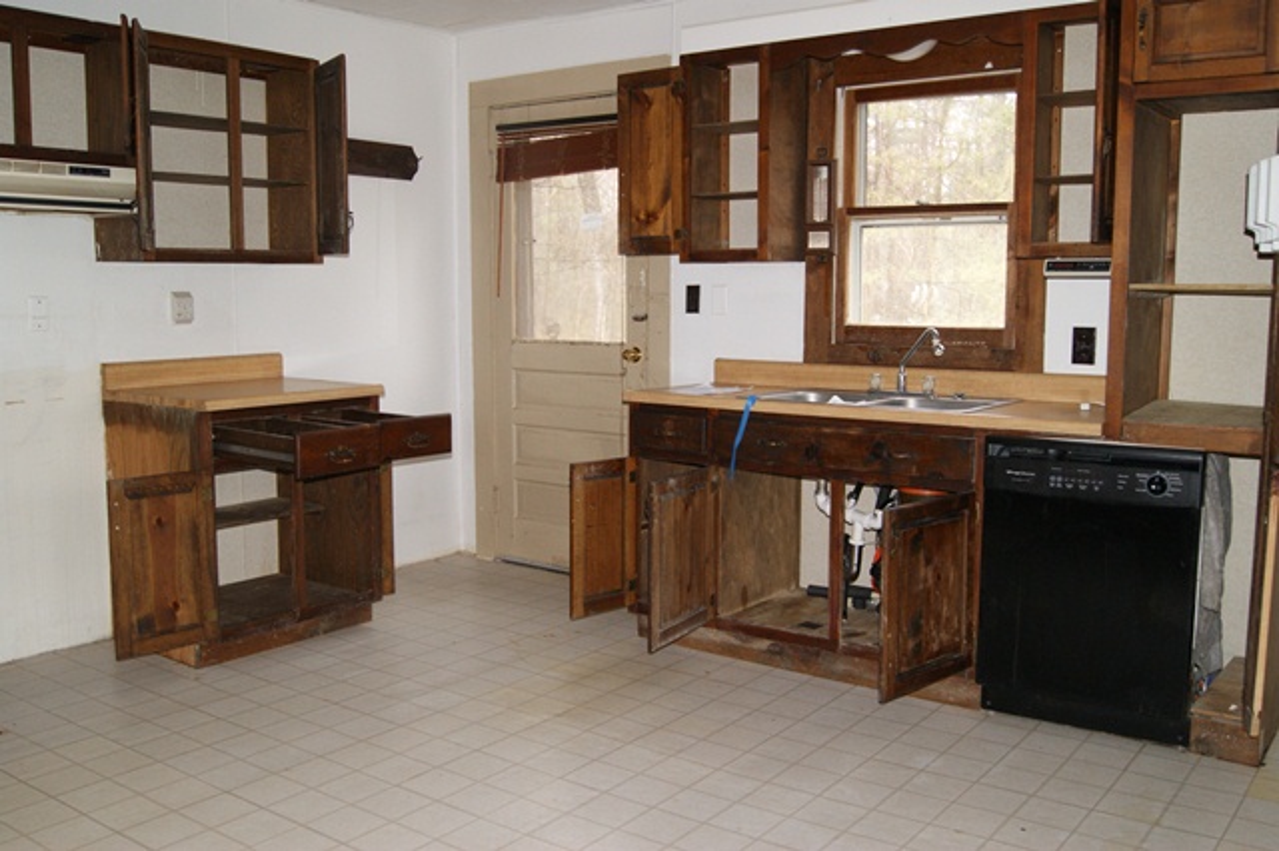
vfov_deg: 39.9
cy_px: 426
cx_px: 640
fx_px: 1172
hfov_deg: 57.2
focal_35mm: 33
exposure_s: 1/60
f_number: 5.6
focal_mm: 22
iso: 400
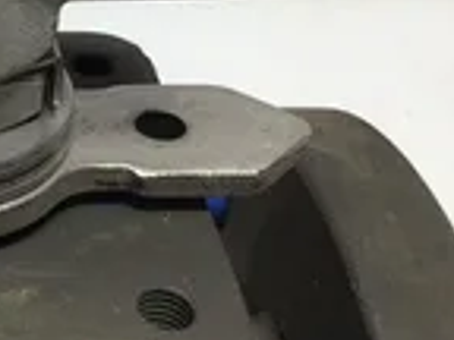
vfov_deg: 16.8
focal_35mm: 86
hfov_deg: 21.0
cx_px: -107
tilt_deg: -42.9
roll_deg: -2.1
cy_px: -9
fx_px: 1128
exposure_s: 1/120
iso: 32
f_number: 2.4
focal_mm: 3.3
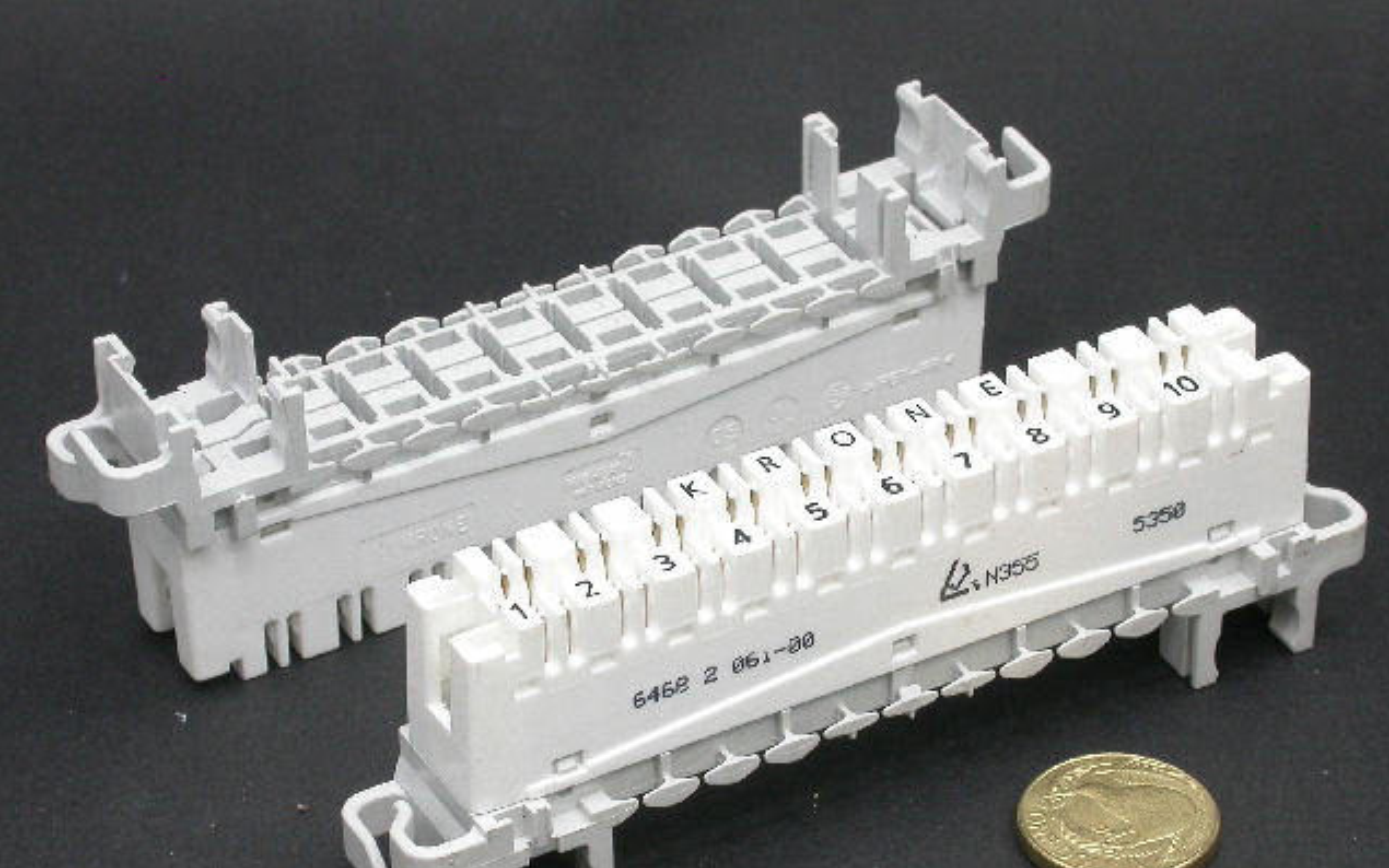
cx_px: 698
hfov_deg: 14.7
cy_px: 523
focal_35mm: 142
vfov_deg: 9.2
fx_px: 5376
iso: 100
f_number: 6.6
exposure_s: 1/22.6
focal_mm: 27.5
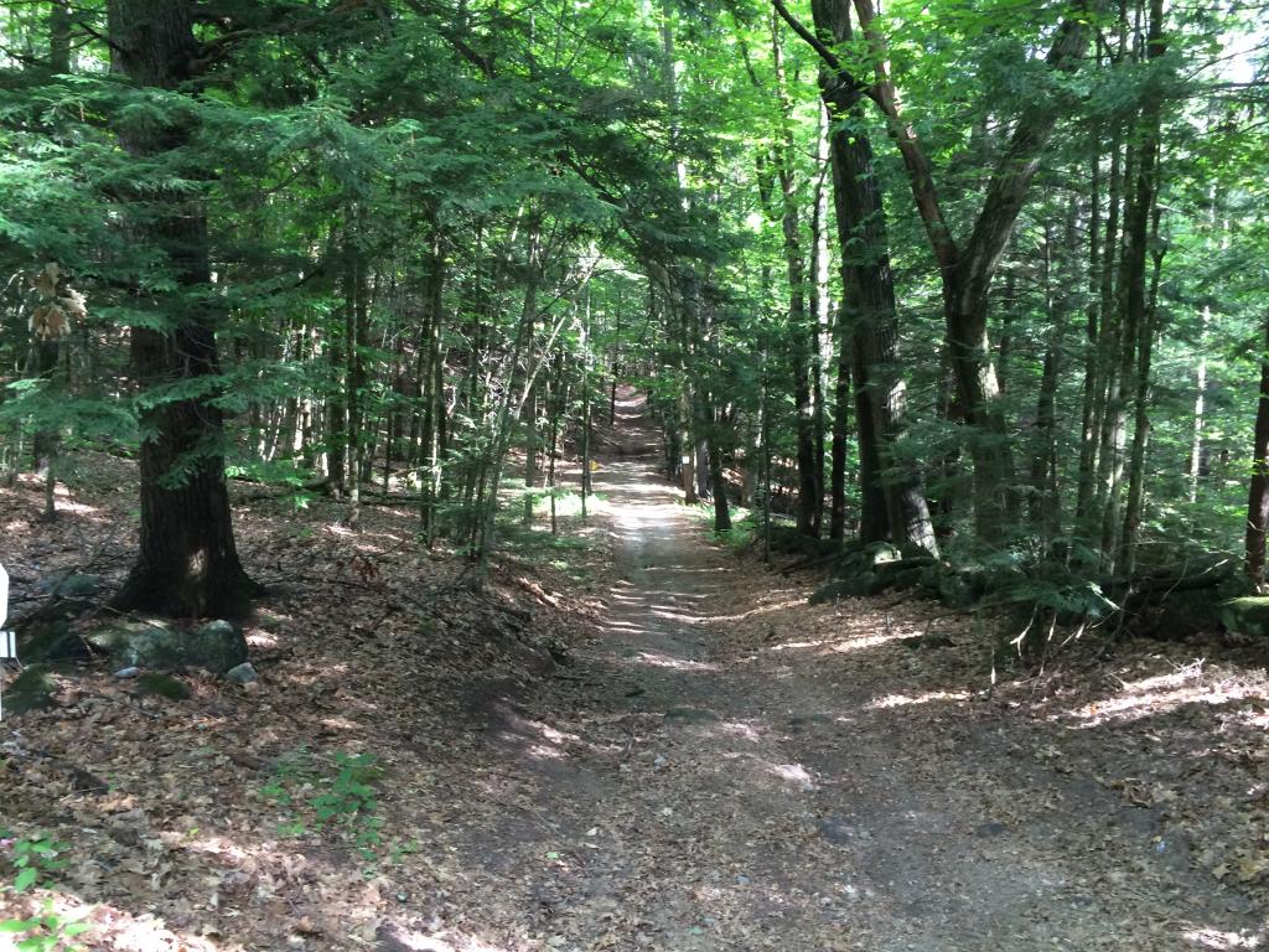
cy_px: 476
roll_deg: +0.8
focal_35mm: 29
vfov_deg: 48.2
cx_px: 634
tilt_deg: -6.7
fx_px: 1063
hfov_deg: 61.7
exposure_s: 1/30
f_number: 2.2
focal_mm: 4.15
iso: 100
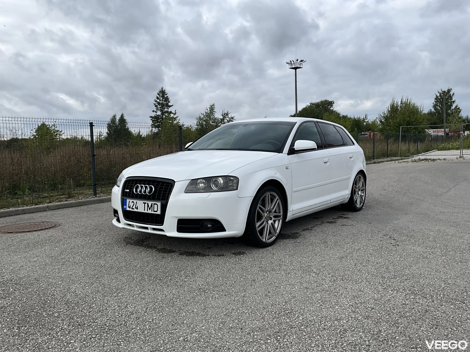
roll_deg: +1.1
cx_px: 235
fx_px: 394
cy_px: 176
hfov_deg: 61.7
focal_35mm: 29
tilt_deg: -4.5
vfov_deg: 48.2
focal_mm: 3
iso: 25
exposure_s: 1/1121
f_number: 1.8
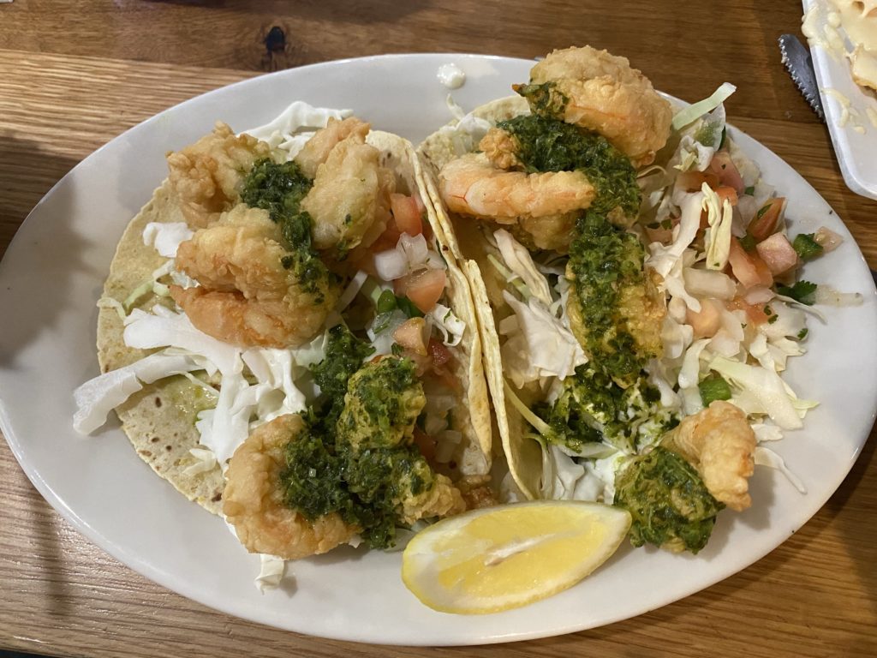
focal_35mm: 26
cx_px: 438
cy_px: 329
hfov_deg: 67.3
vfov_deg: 53.1
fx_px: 659
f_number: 1.8
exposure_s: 1/40
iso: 500
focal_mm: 4.25
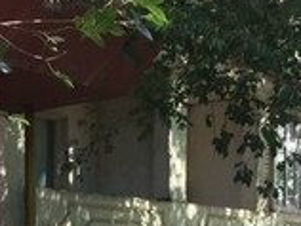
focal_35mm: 121
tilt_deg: -7.8
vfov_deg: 11.3
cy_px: 417
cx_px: -32
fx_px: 1054
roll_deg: +1.4
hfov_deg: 15.8
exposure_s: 1/256
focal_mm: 4.15
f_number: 2.2
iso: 32
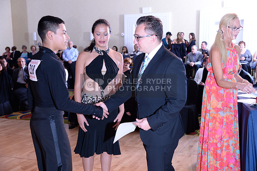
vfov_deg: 28.0
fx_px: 342
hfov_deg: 41.2
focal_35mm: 48
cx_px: 128
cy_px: 86
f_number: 4.5
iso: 1250
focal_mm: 48
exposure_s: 1/250
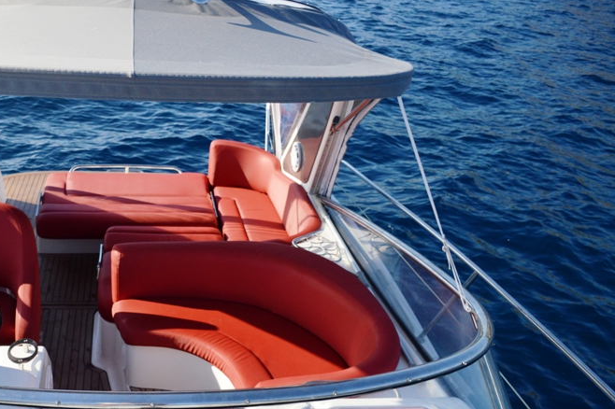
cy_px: 272
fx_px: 632
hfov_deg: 50.9
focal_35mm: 37
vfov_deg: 35.6
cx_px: 199
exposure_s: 1/4000
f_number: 3.5
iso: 280
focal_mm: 18
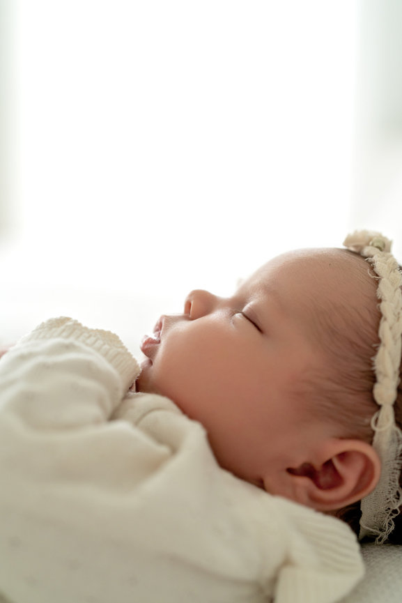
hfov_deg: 27.0
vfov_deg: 39.6
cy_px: 302
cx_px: 201
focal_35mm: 50
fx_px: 837
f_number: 2.2
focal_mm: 50
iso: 250
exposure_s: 1/250
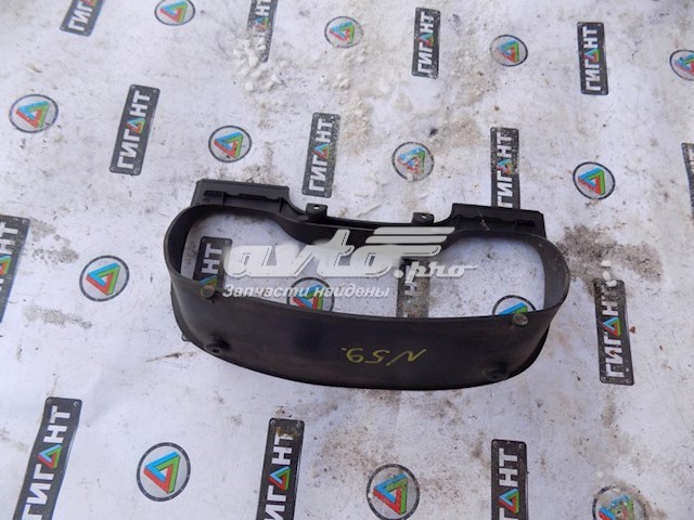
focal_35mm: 23
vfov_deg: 58.9
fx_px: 461
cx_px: 347
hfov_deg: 73.9
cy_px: 260
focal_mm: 4
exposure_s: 1/160
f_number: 3.1
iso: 80
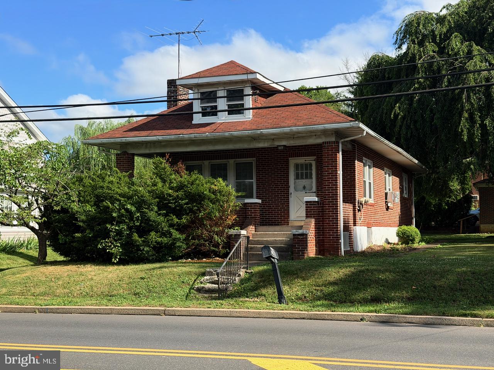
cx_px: 247
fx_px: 685
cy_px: 185
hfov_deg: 39.7
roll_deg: +1.5
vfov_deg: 30.3
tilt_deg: +3.3
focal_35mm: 48
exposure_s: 1/2865
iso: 64
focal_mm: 6.76
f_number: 1.78
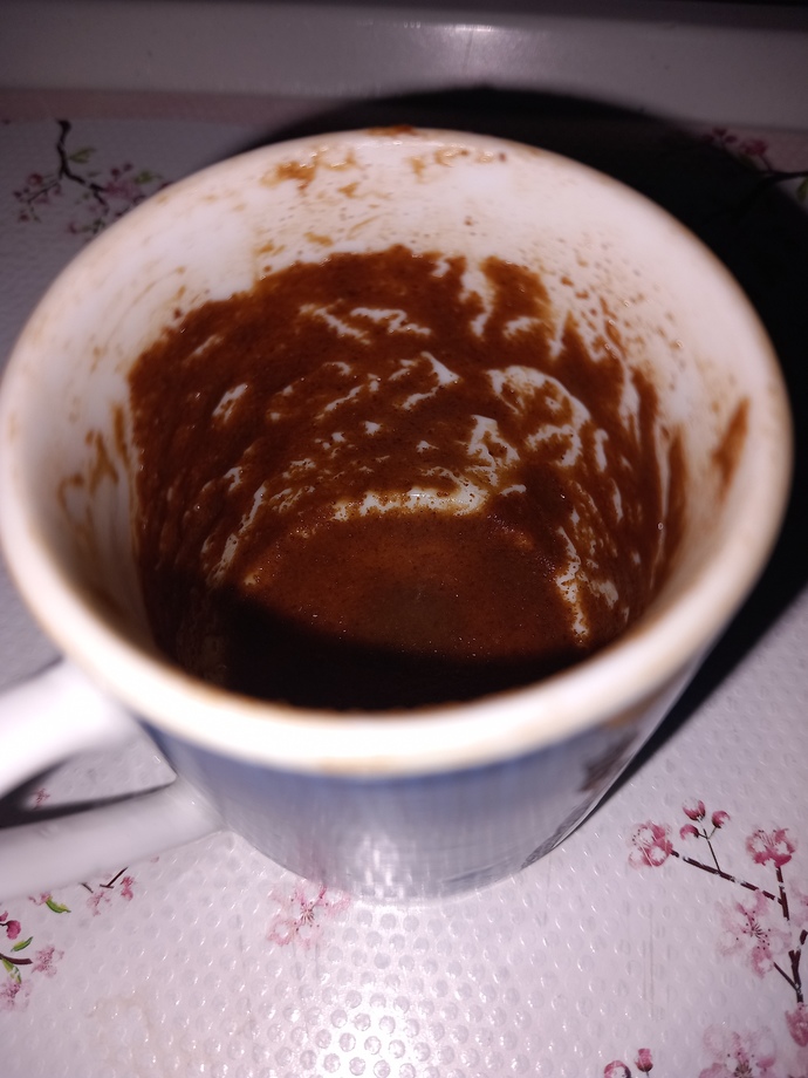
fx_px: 840
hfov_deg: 51.4
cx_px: 404
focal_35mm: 27
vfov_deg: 65.3
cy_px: 539
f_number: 1.8
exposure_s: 1/130
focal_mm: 4
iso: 20
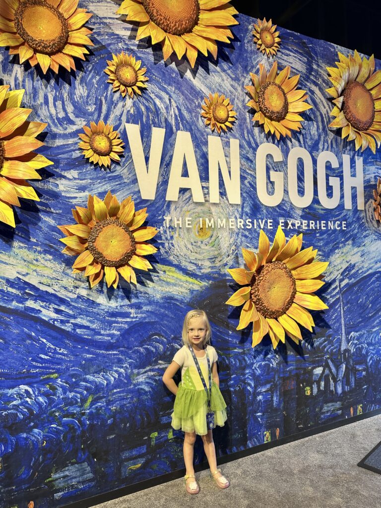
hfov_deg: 56.8
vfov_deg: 71.6
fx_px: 352
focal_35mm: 24
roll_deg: +0.7
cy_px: 254
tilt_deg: +0.6
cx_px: 190
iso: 100
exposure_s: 1/121
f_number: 1.78
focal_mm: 6.86
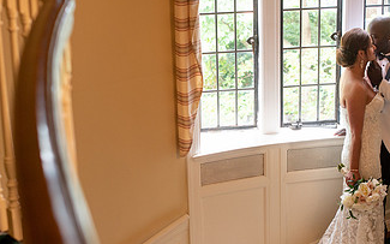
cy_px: 170
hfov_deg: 22.8
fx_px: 967
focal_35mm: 91
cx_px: 202
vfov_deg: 14.3
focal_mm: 50
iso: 320
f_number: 3.2
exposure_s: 1/100
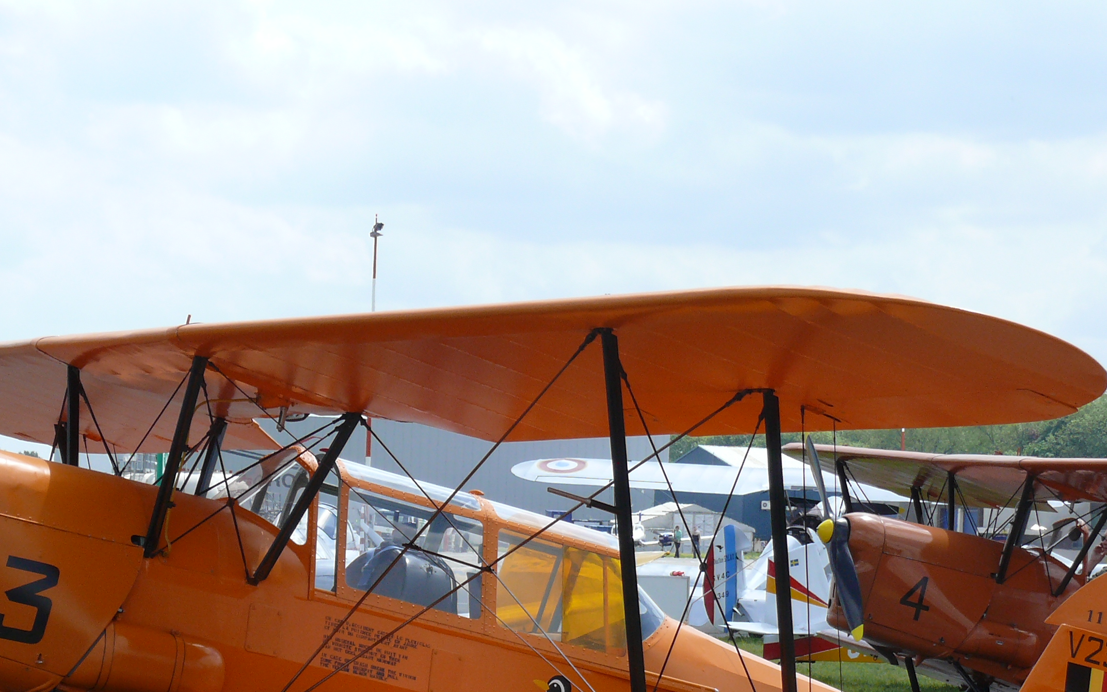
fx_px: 4405
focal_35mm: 146
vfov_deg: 8.9
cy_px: 656
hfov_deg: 14.3
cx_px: 540
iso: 100
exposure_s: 1/400
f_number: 6.3
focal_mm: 17.1
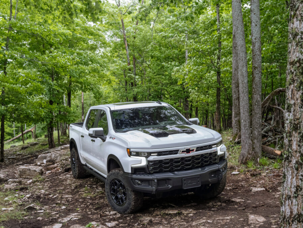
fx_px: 368
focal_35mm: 42
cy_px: 128
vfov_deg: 34.3
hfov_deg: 44.8
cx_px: 148
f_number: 10
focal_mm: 46.5
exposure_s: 1/50
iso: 2500
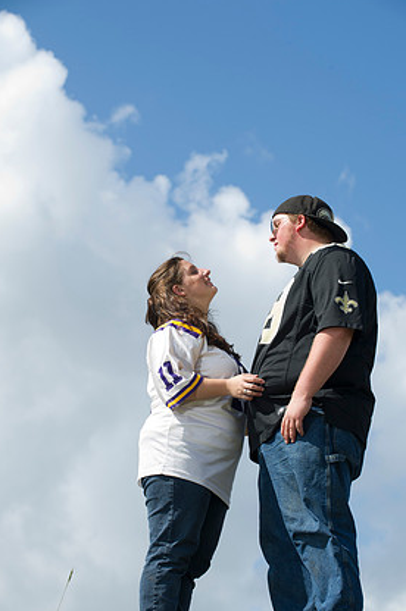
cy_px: 323
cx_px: 217
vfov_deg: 17.2
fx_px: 2020
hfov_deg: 11.5
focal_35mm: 119
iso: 200
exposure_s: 1/250
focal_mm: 110
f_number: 7.1
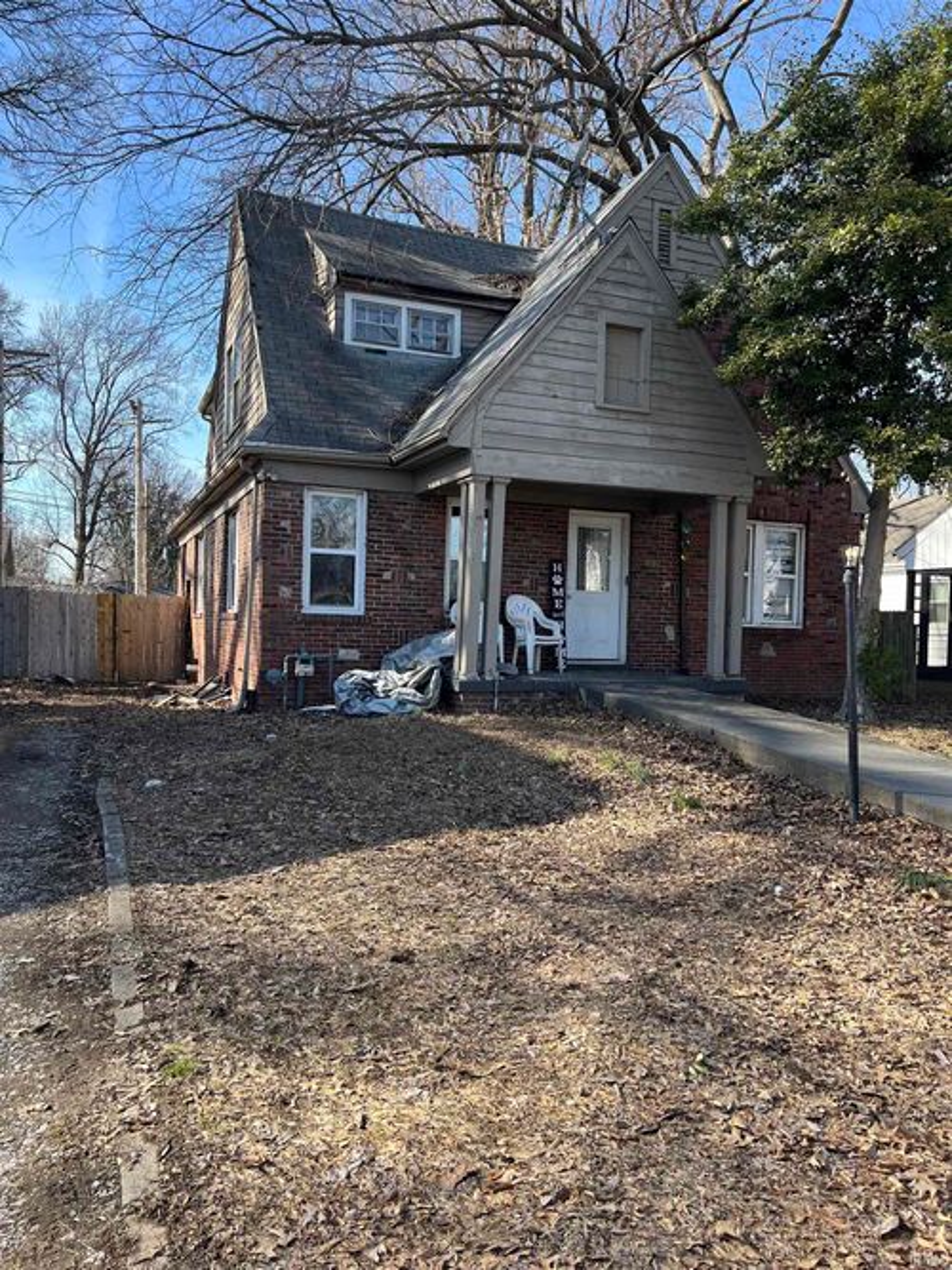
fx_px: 954
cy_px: 635
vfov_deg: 67.3
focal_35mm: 26
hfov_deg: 53.0
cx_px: 476
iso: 50
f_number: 1.5
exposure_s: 1/909
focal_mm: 5.7
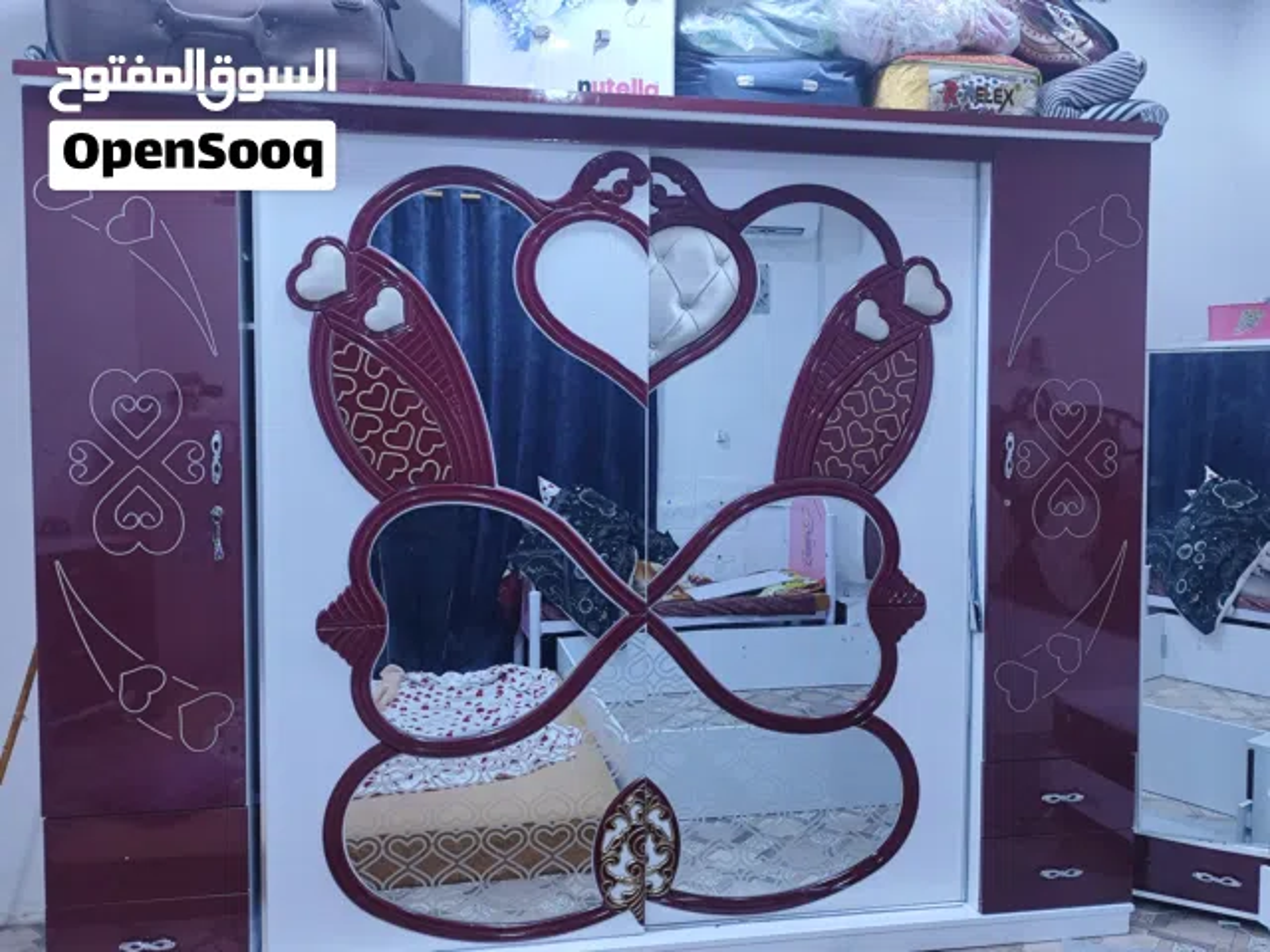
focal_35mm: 24
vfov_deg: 56.8
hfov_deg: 71.6
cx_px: 635
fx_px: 881
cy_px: 476
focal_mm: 5.89
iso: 449
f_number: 1.89
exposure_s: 1/50
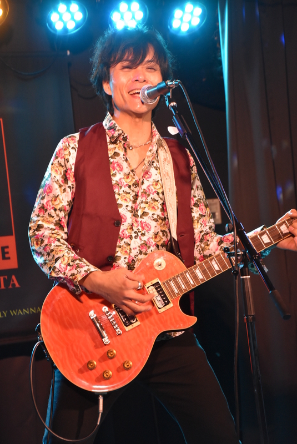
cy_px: 222
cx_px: 148
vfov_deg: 19.4
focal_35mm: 105
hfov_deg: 13.1
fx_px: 1296
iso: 2000
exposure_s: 1/60
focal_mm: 70
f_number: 5.3
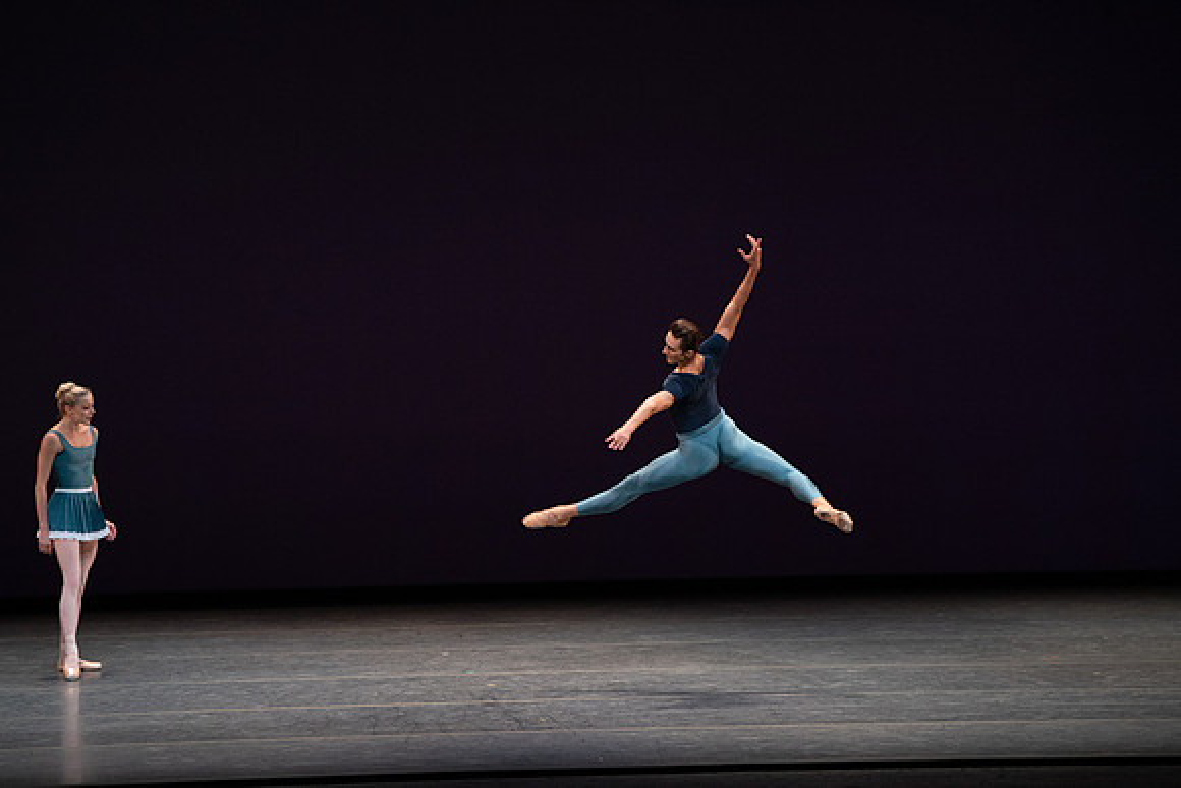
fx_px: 6661
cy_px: 394
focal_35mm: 203
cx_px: 590
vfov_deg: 6.8
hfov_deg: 10.1
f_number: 8
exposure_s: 1/400
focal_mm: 203
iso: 5000
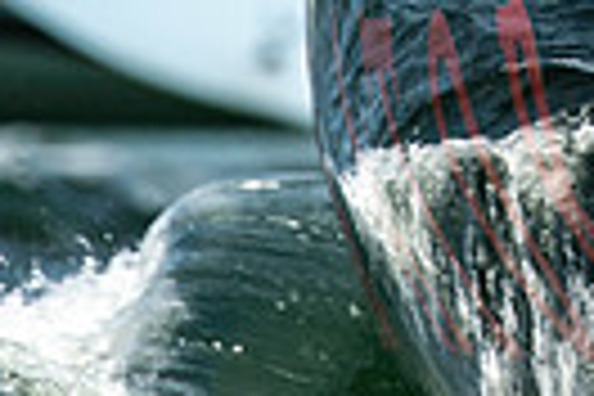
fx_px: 43623
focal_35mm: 2644
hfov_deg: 0.8
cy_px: -356
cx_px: 842
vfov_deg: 0.5
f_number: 5
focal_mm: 600
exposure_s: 1/3200
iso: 400
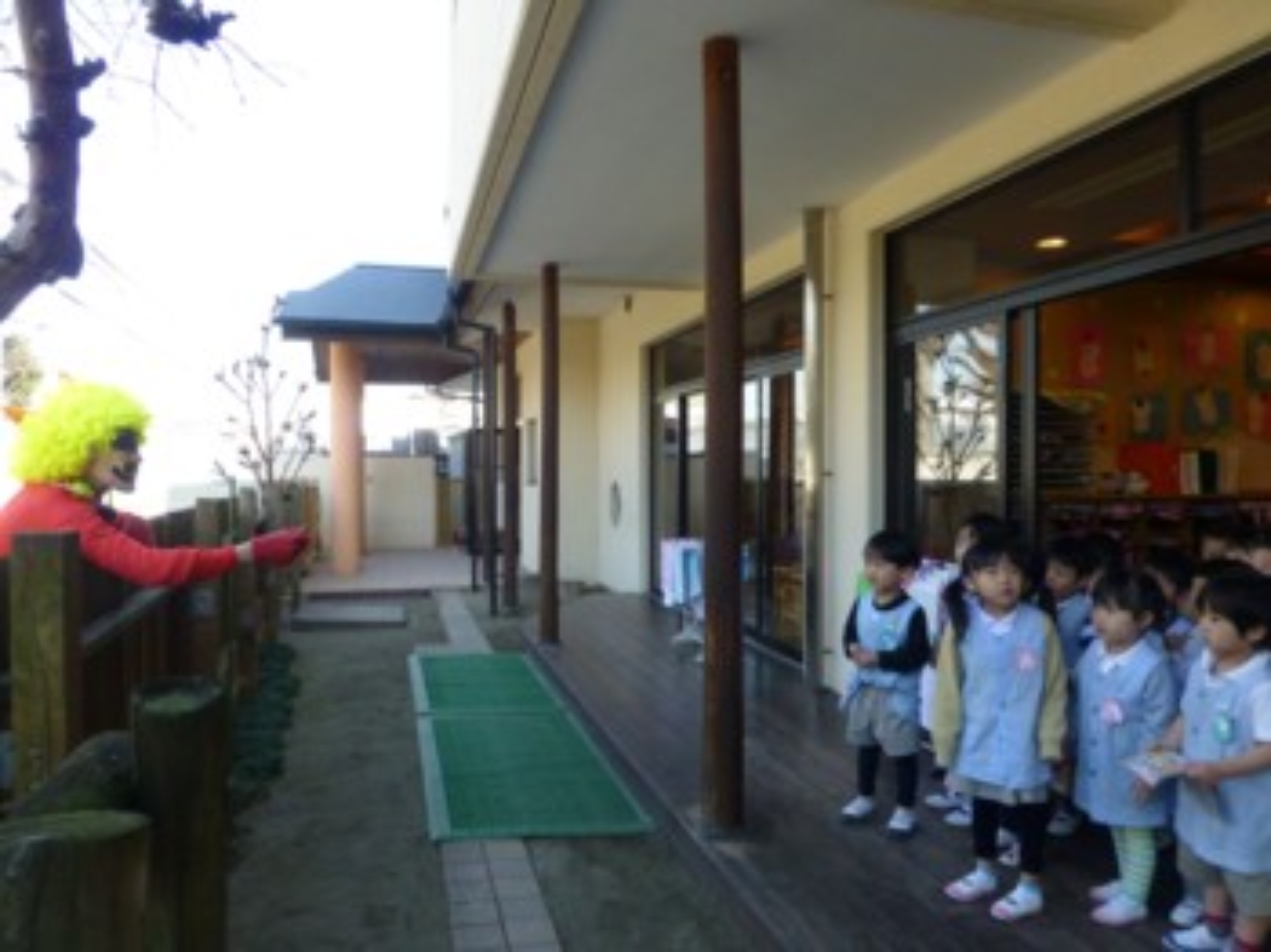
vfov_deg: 56.8
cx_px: 636
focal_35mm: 24
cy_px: 476
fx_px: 881
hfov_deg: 71.6
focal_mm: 4.3
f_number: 3.3
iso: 400
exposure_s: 1/400
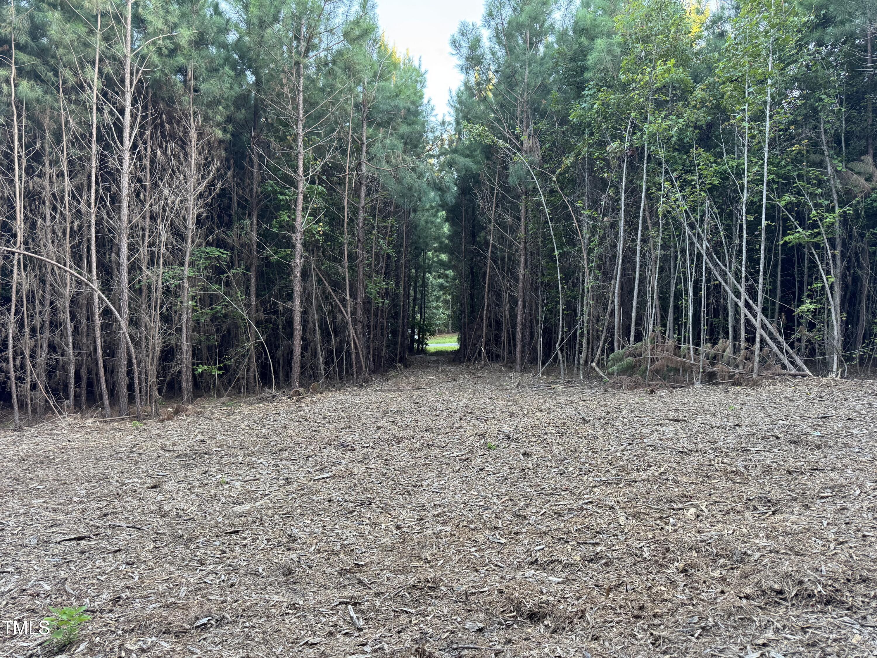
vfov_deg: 56.8
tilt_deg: -3.0
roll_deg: -2.2
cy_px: 329
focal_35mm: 24
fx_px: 608
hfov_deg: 71.6
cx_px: 438
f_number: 1.78
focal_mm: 6.76
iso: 200
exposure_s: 1/121
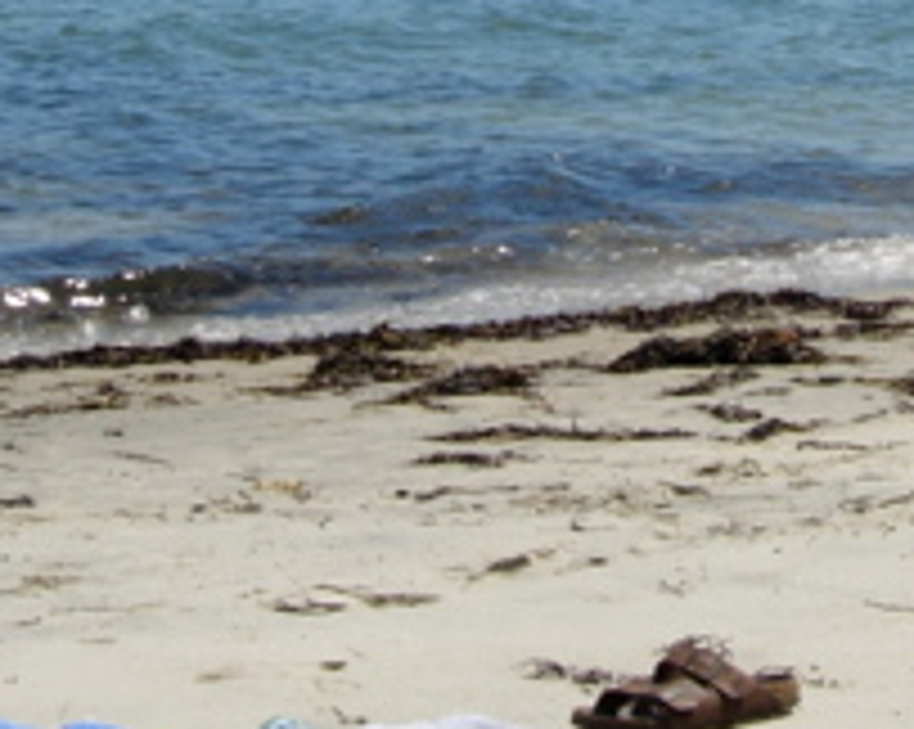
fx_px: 3162
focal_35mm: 117
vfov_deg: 12.8
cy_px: -180
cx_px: 752
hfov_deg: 16.3
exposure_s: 1/966
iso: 64
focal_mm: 7.8
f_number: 4.8
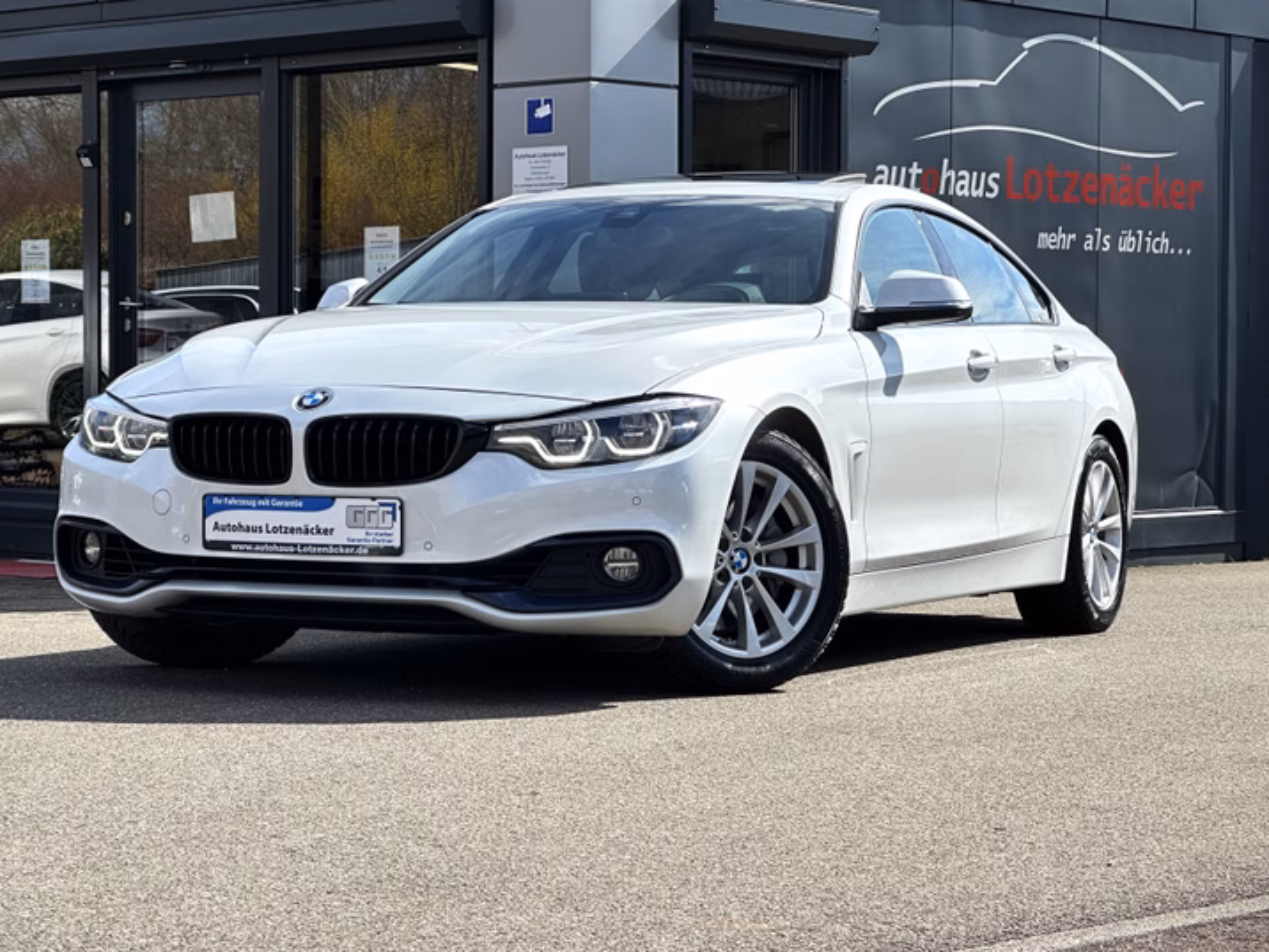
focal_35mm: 86
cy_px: 457
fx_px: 3153
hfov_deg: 22.7
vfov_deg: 17.2
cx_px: 571
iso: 32
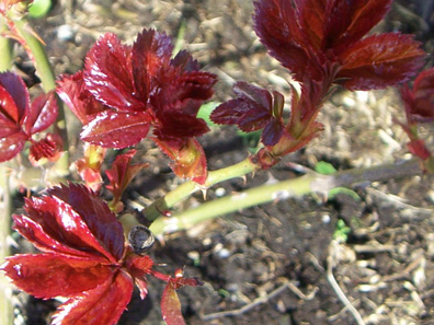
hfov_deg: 28.4
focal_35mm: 68
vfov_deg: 21.6
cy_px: 135
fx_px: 853
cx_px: 153
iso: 64
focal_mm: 6.3
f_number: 3.9
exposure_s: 1/160
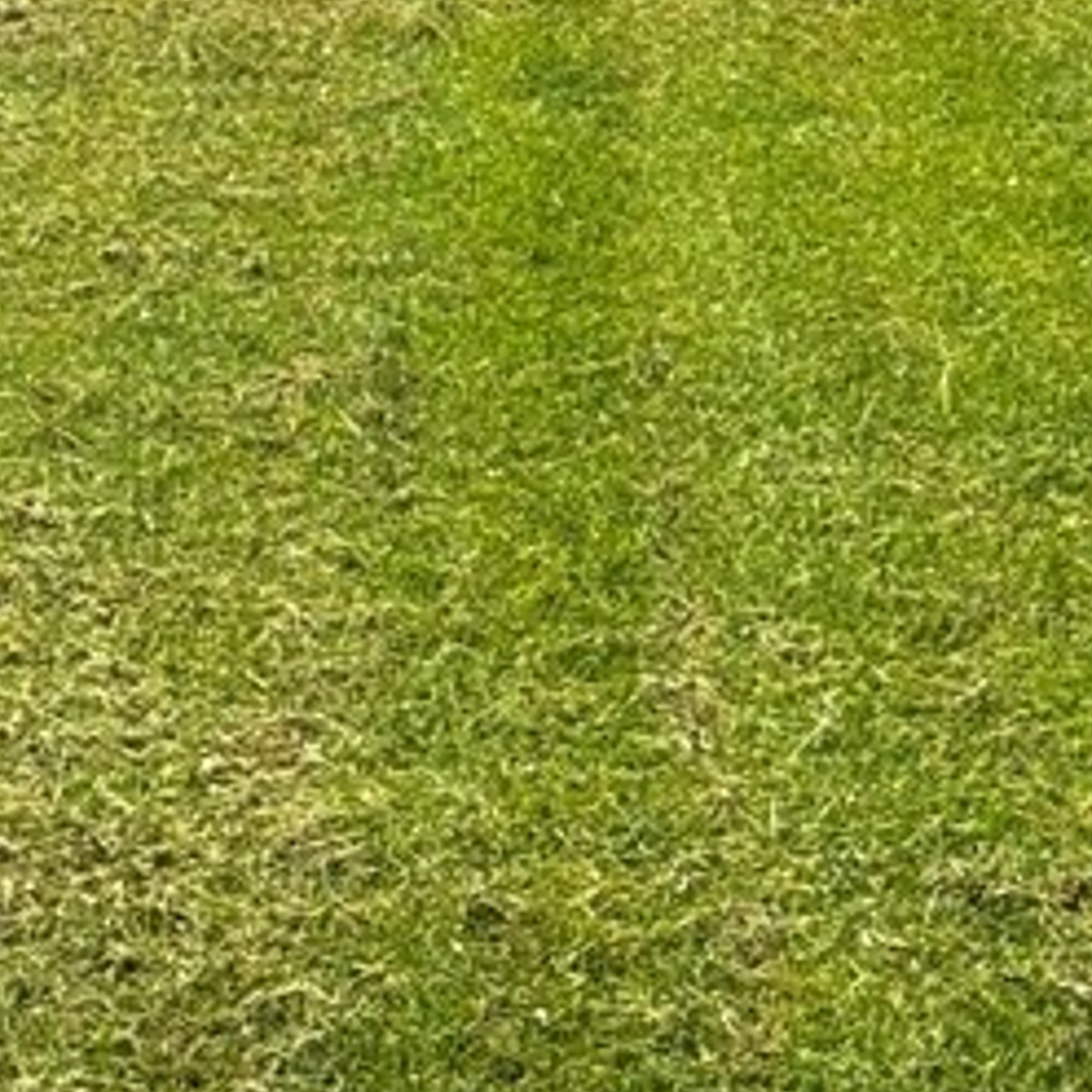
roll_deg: -0.5
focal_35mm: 175
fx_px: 6246
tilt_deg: -4.2
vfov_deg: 9.8
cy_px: -405
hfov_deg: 10.0
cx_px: 379
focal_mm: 6.76
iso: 64
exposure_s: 1/2513
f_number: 1.78
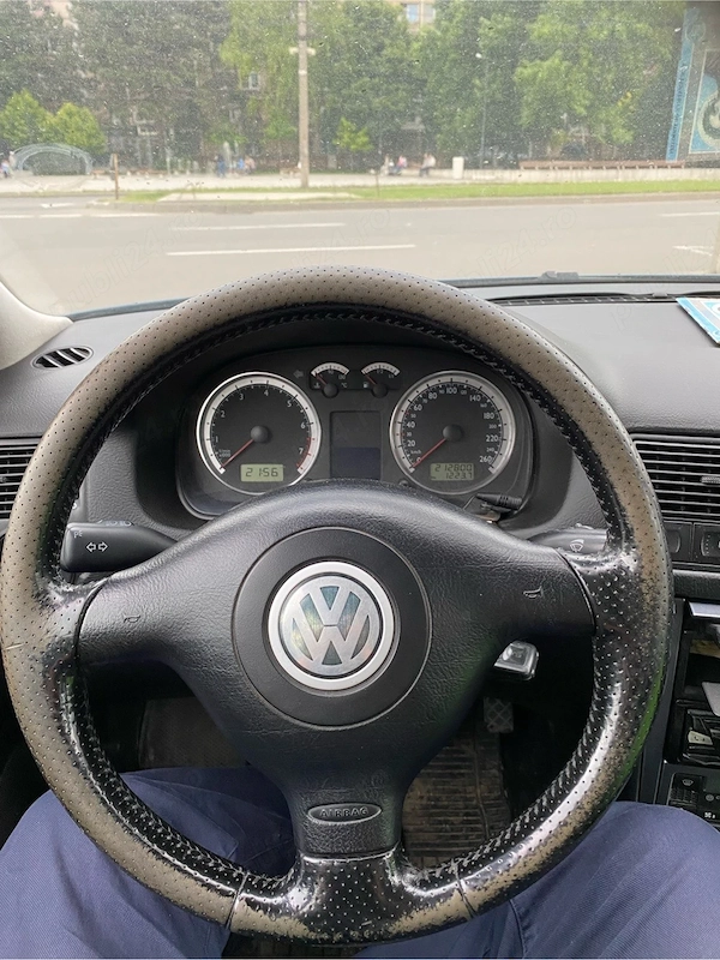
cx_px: 360
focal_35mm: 26
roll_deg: +0.7
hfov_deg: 53.1
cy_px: 480
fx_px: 721
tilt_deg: -22.0
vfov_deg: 67.3
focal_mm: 4.25
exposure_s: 1/75
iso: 125
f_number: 1.8
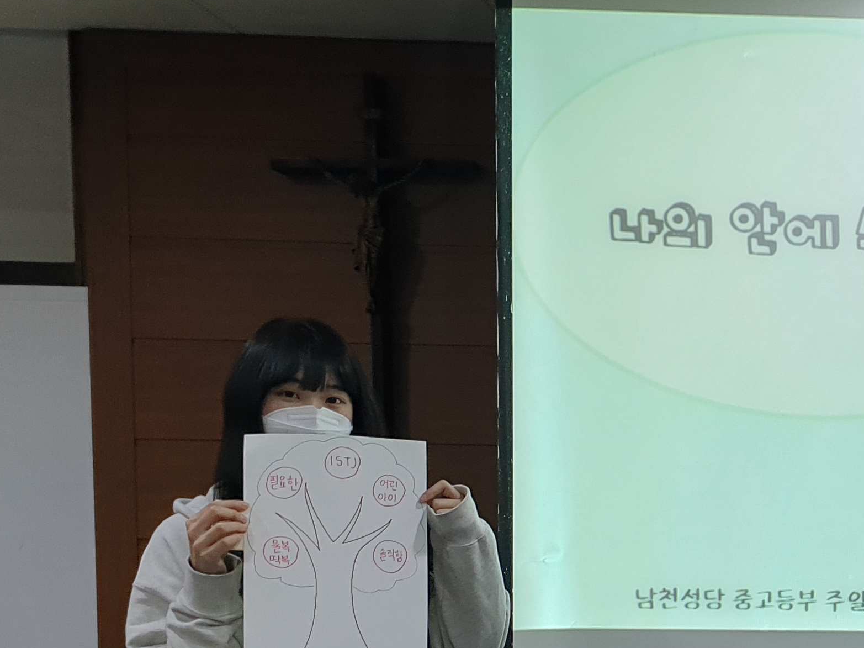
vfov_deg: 21.4
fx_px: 1672
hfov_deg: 26.0
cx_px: 1029
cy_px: 597
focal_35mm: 67
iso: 80
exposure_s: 1/60
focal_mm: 4.3
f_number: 2.4
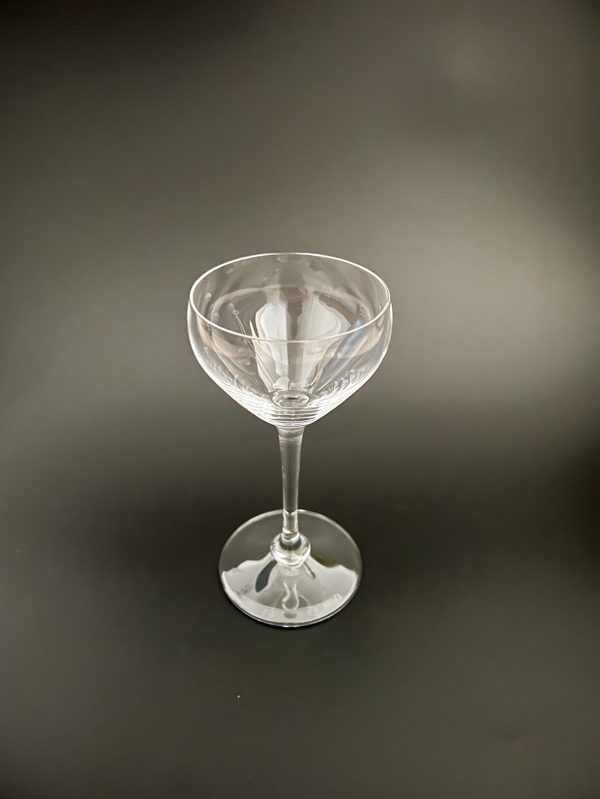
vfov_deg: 67.3
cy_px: 400
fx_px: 601
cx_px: 300
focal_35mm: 26
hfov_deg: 53.1
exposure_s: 1/9
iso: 1600
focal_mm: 5.7
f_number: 1.5
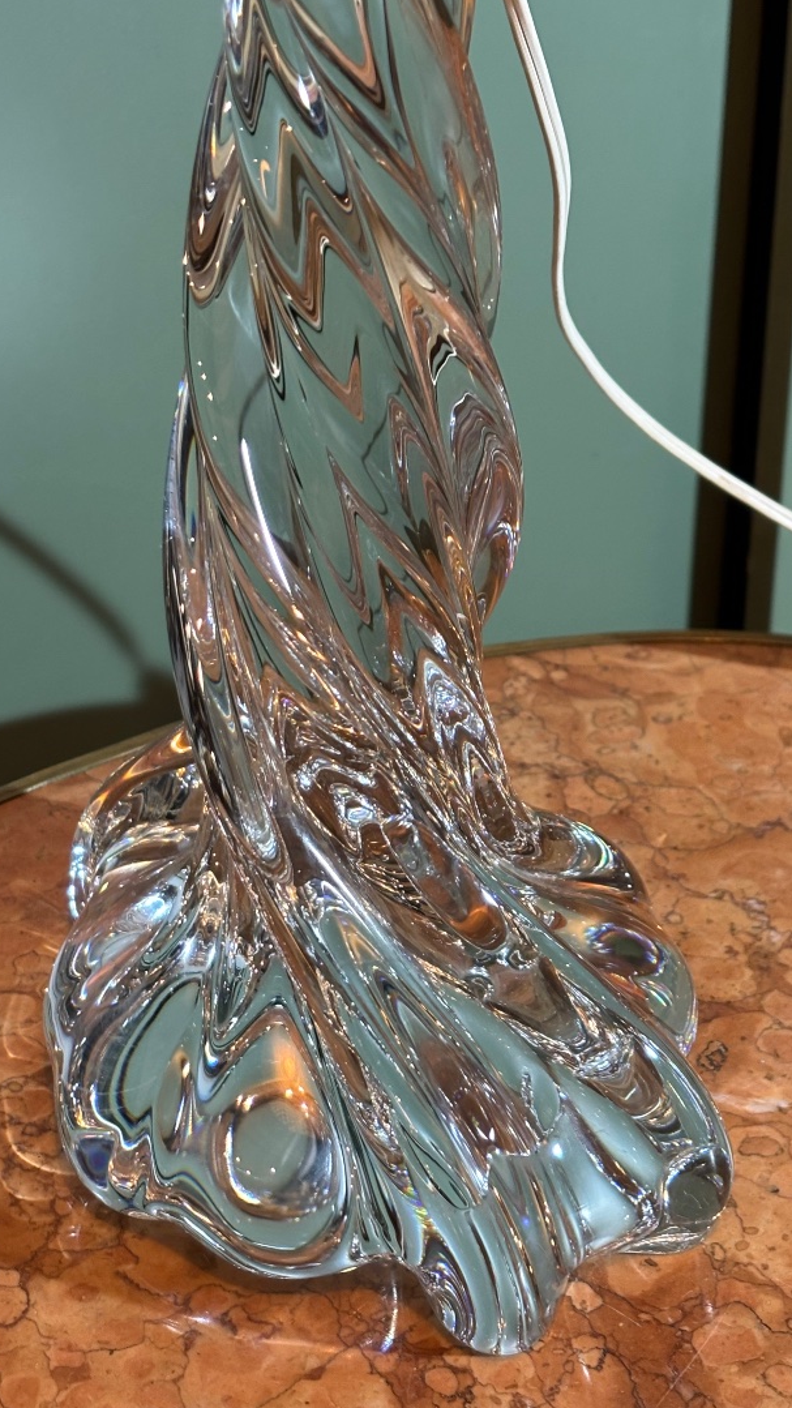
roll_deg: +1.2
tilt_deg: -33.3
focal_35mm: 63
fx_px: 2352
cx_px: 382
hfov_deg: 19.1
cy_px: 754
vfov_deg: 33.3
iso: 250
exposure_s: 1/33
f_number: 1.6
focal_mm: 5.96
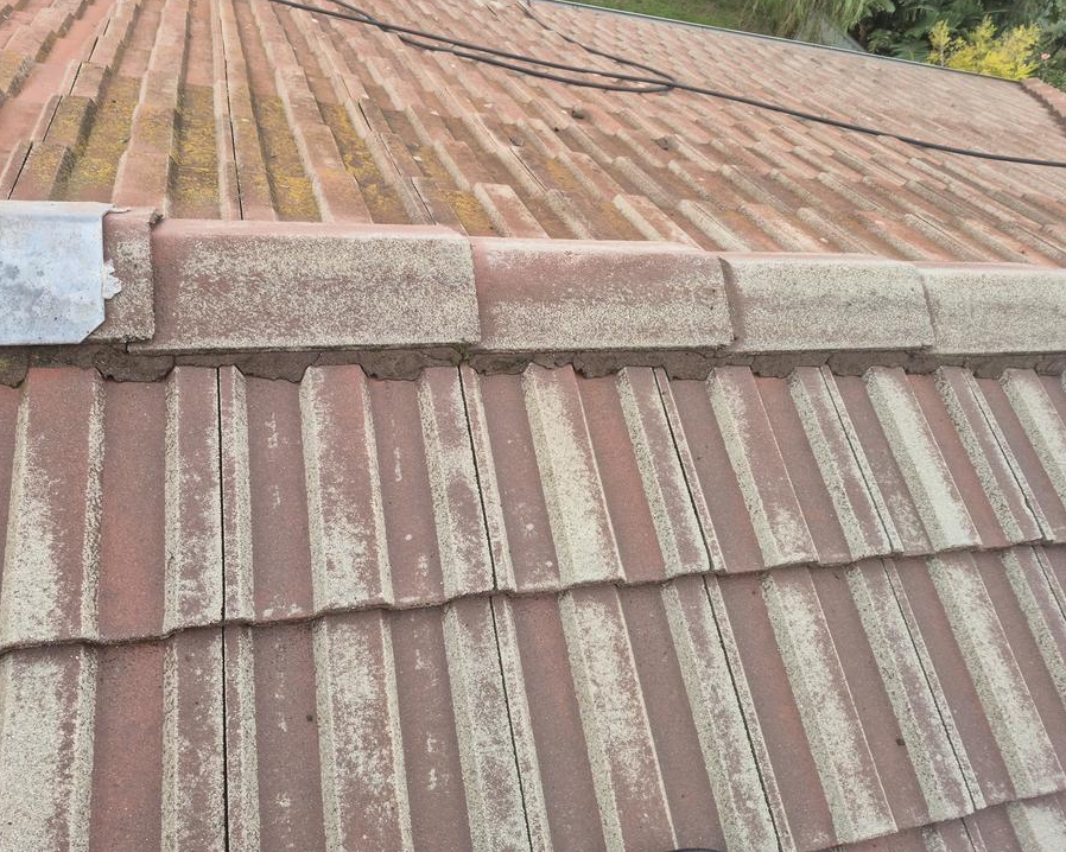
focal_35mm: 25
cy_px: 419
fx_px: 789
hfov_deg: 68.1
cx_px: 540
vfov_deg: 56.8
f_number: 1.8
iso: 32
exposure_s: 1/180
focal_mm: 5.4
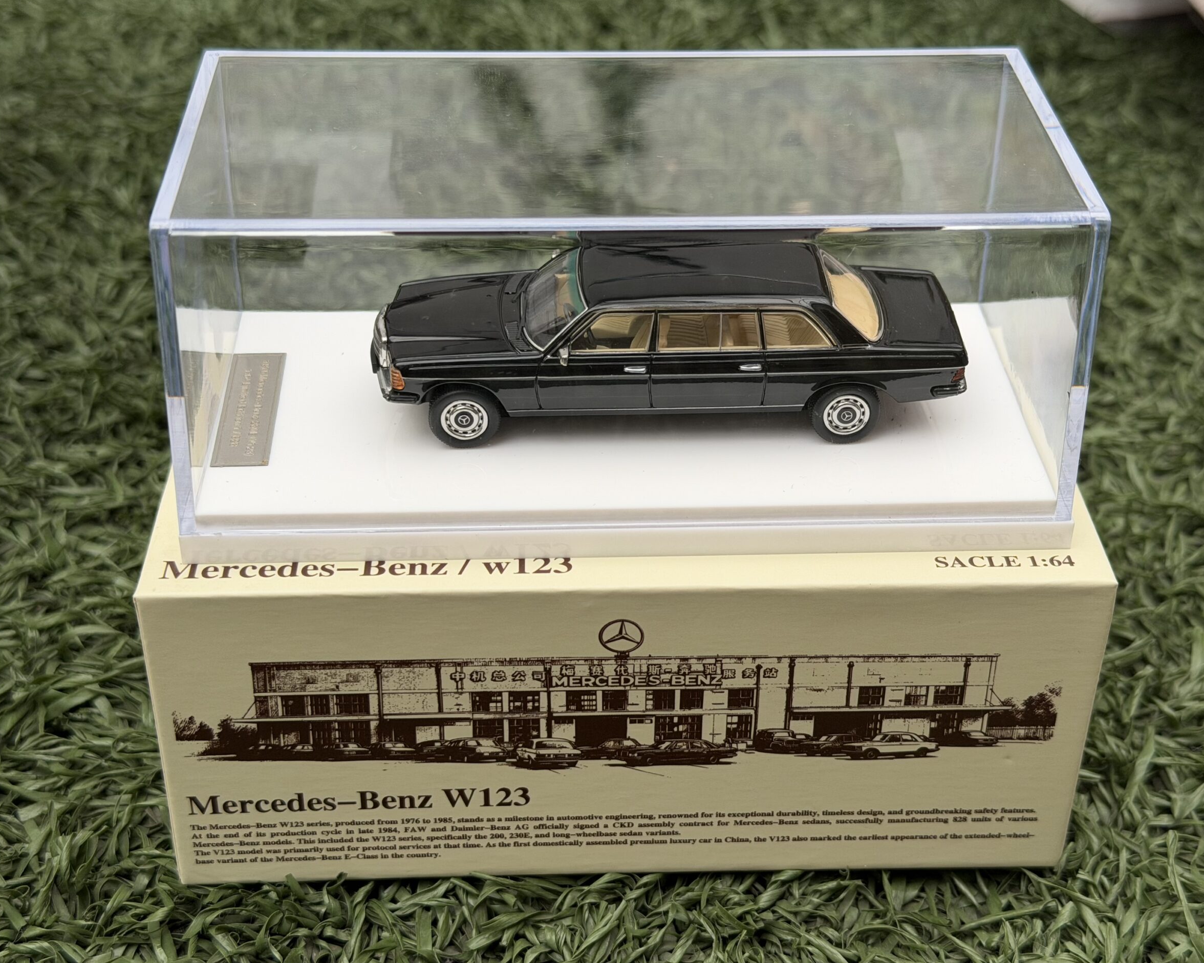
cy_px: 487
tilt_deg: -35.6
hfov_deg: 36.6
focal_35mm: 51
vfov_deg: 29.7
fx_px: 1817
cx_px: 635
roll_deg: -1.4
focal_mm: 6.76
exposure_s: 1/62
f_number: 1.78
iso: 100
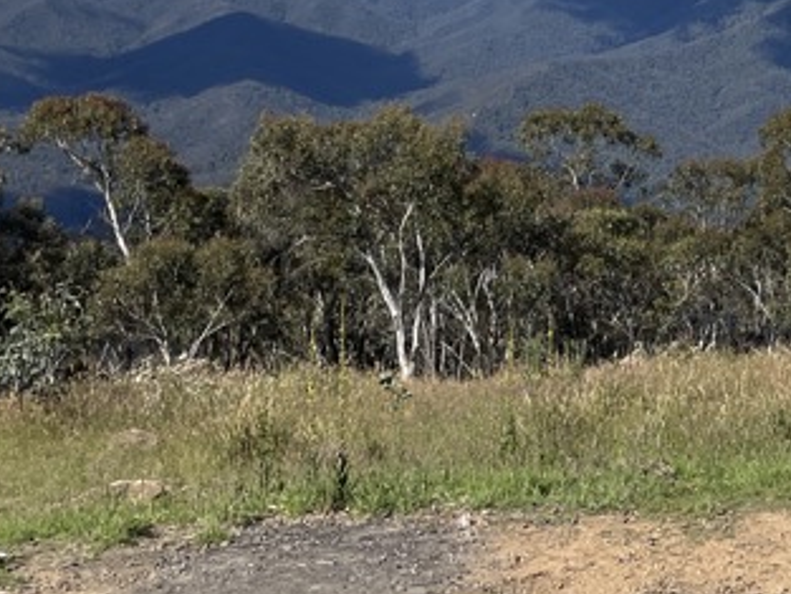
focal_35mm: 85
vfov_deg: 16.5
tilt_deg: +1.9
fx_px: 1943
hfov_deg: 21.9
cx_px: 857
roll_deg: -0.7
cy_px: -157
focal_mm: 4.2
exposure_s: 1/4464
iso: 32
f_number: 1.6
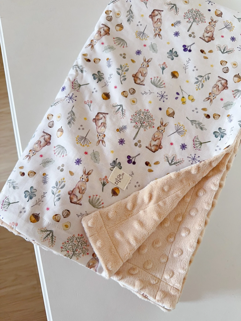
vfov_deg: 71.6
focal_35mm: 24
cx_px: 120
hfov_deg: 56.8
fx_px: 223
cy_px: 160
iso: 200
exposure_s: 1/60
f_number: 1.78
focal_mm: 6.76
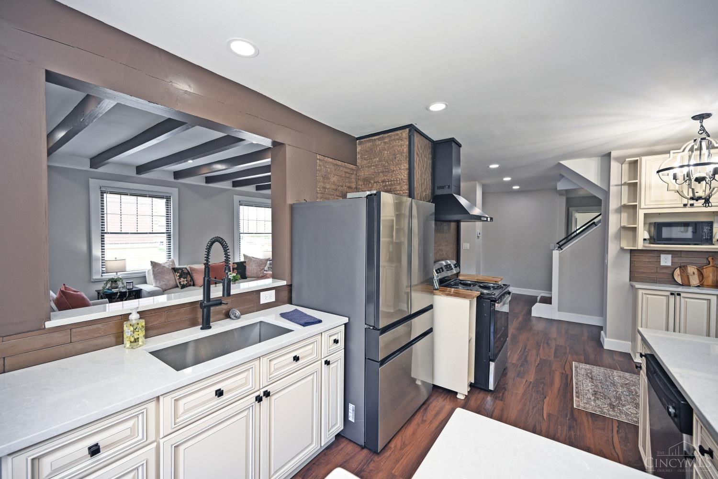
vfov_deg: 81.2
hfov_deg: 104.3
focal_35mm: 14
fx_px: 279
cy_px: 240
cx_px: 359
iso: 200
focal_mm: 14
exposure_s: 1/60
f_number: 4.5
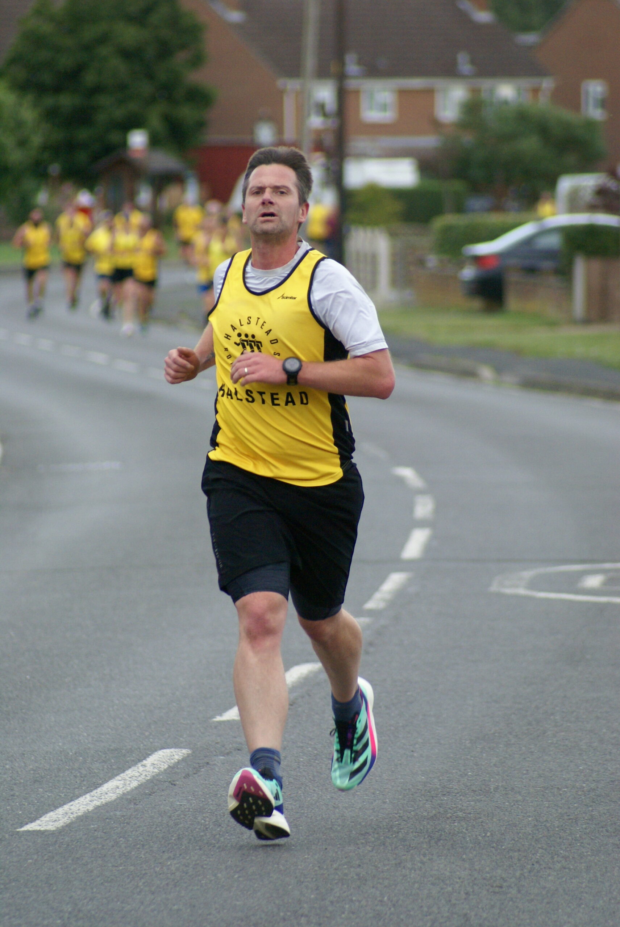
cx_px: 310
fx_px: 8896
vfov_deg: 6.0
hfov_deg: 4.0
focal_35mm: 345
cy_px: 464
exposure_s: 1/250
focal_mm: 230
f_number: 5.6
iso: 800
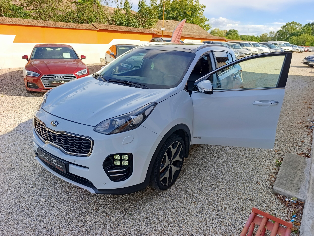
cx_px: 157
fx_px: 209
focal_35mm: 23
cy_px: 118
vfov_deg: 59.0
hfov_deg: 73.8
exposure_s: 1/201
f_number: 1.6
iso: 50
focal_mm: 6.14
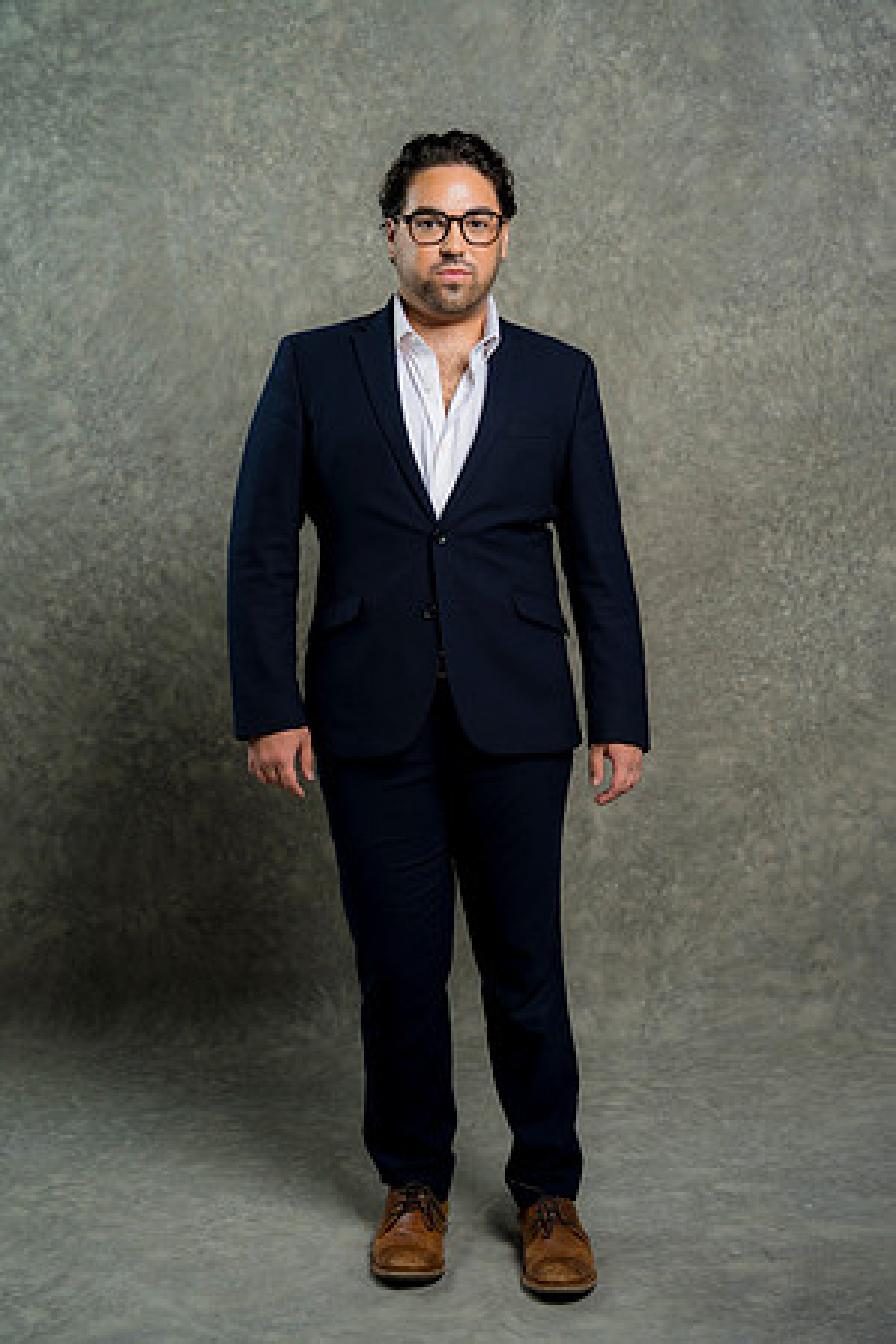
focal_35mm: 55
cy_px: 672
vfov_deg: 36.2
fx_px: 2053
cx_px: 448
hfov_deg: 24.6
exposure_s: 1/160
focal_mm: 55
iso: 125
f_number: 4
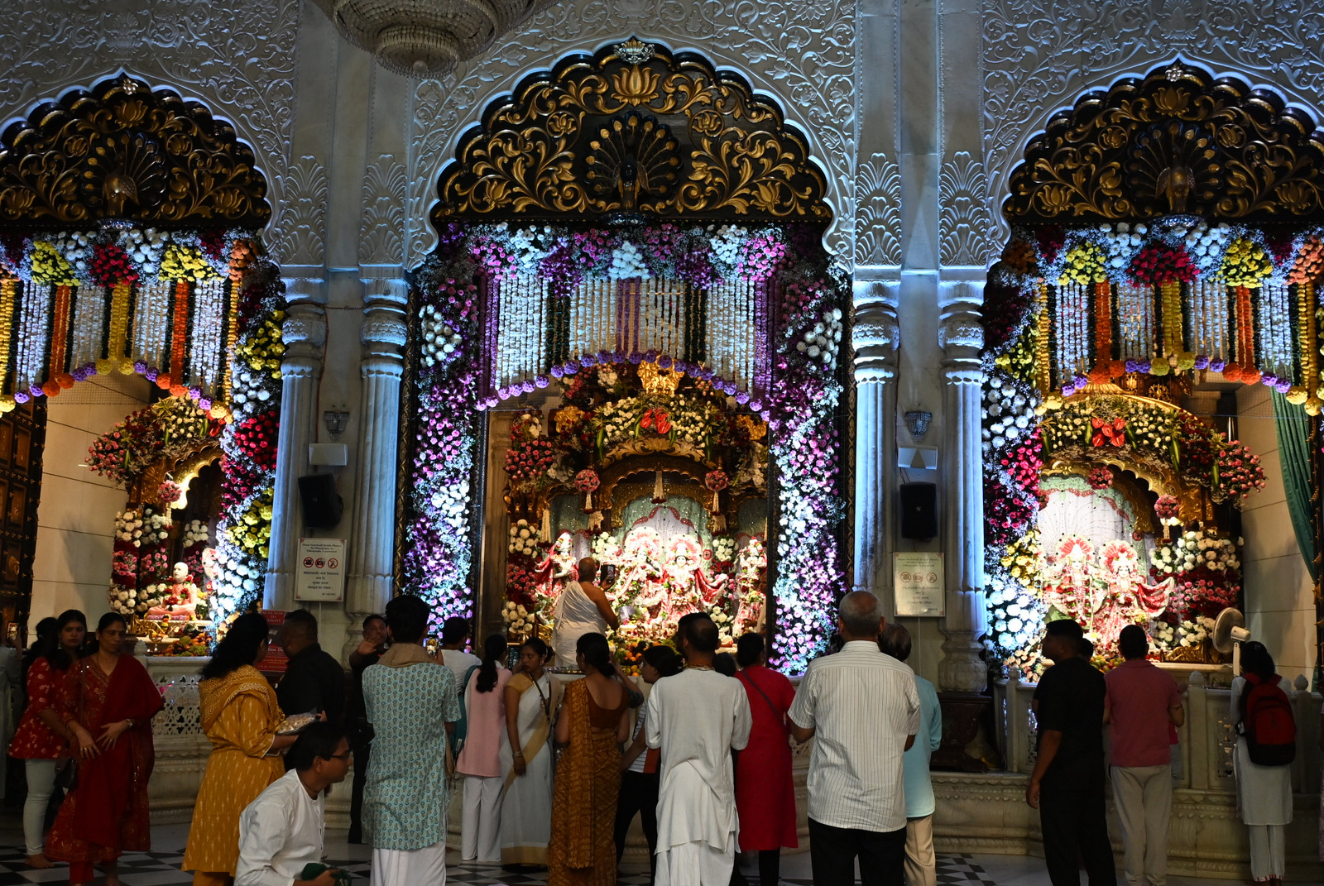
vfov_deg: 37.0
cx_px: 662
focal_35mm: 36
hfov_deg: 53.1
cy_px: 443
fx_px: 1326
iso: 1600
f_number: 8
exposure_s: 1/60
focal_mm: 24
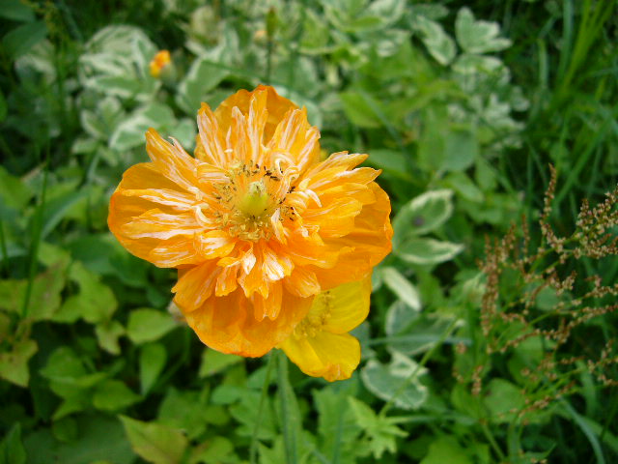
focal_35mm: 35
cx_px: 309
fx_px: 625
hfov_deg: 52.6
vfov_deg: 40.7
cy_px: 232
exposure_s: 1/400
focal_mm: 5.8
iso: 80
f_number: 2.8
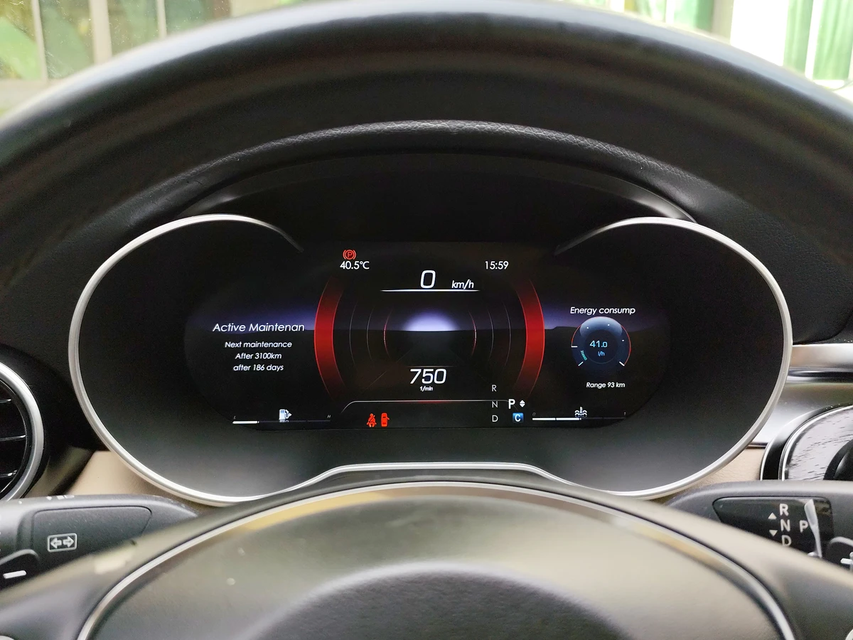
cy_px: 320
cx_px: 426
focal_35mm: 30
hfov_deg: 60.0
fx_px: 739
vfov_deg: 46.8
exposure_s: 1/100
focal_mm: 6.19
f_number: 1.65
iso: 80
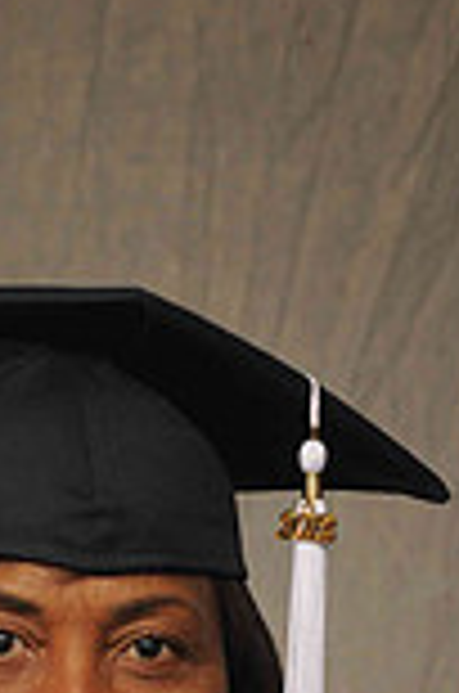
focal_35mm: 307
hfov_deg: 4.5
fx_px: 5898
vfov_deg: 6.7
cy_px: 914
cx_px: 43
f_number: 5.6
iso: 200
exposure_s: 1/125
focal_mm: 70
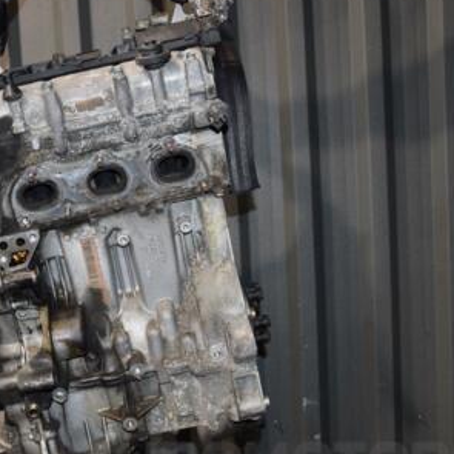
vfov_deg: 30.0
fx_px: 846
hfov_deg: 29.0
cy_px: 260
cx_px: 55
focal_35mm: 57
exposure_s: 1/60
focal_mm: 22
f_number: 5
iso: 800
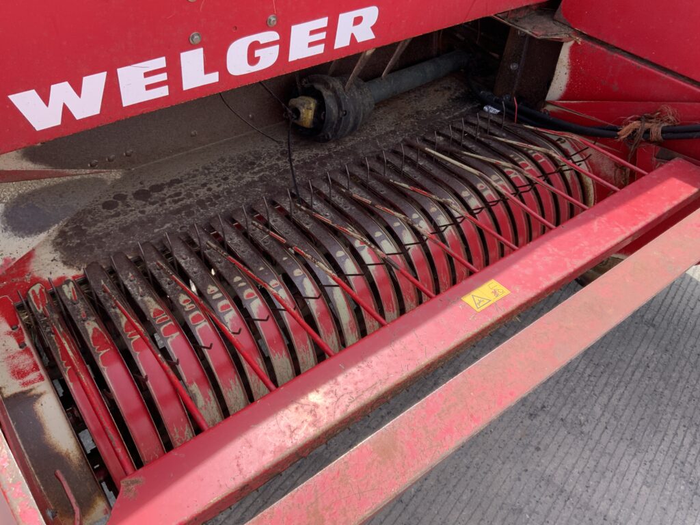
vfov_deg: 48.2
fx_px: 586
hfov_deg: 61.7
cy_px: 262
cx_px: 350
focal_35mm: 29
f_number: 1.8
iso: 16
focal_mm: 3
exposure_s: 1/568
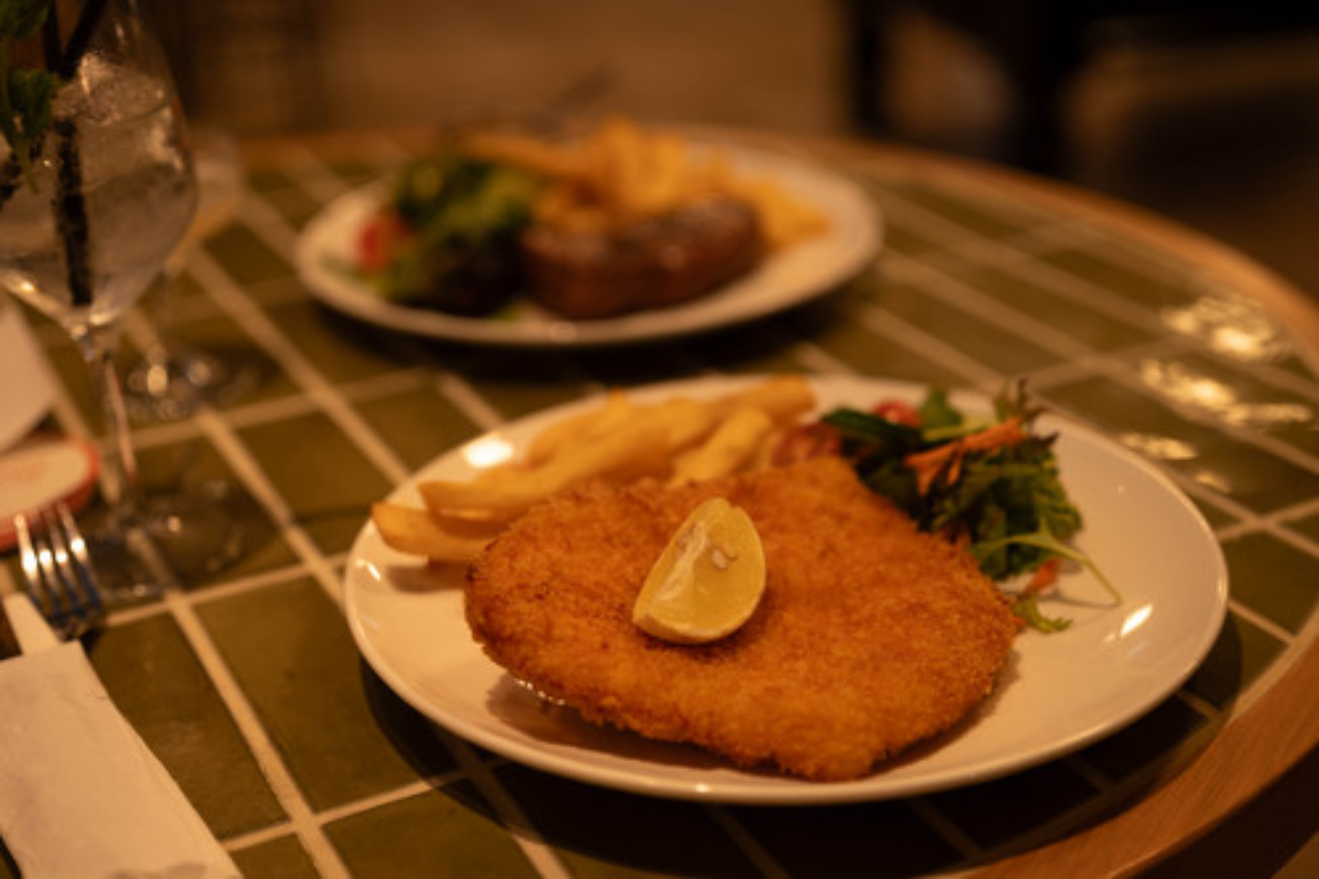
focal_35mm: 50
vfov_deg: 27.0
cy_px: 440
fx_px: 1831
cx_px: 660
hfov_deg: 39.6
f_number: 2
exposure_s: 1/40
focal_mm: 50
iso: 160
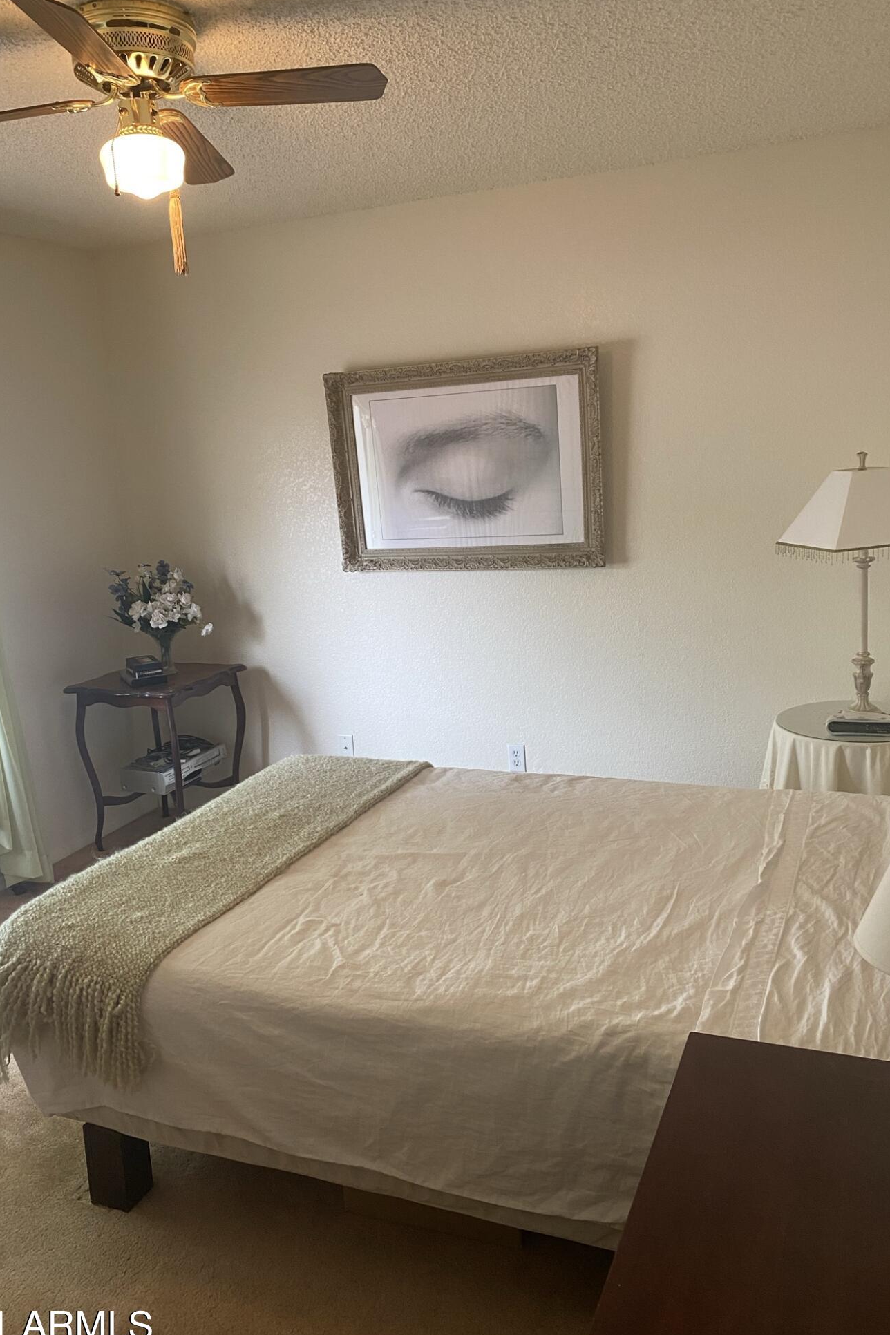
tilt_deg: -11.1
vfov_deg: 65.5
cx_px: 439
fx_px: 1038
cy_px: 687
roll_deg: +3.3
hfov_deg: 46.4
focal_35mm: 28
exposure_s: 1/60
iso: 125
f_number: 1.8
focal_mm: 4.25
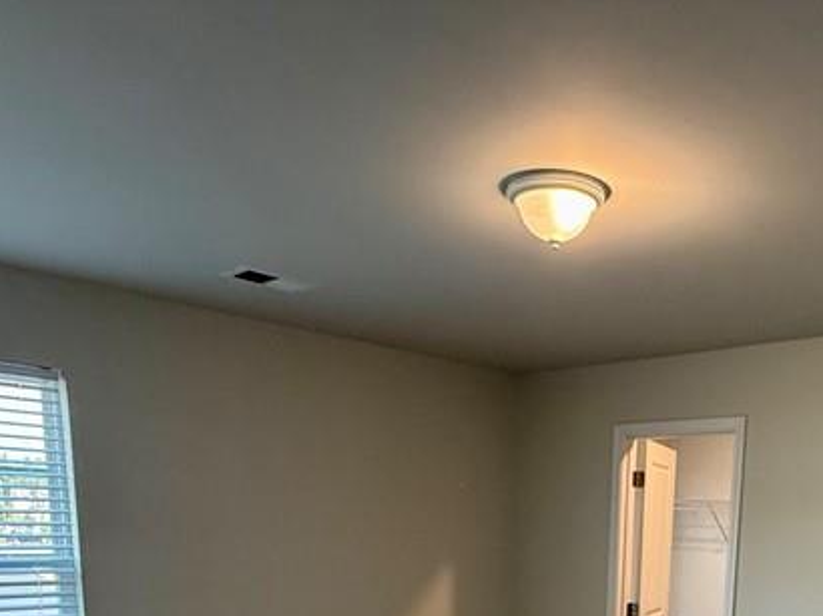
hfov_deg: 50.7
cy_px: 672
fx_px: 832
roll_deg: -2.1
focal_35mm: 35
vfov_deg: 35.1
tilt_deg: -10.6
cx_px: 604
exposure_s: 1/60
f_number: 2.2
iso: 250
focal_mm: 2.22
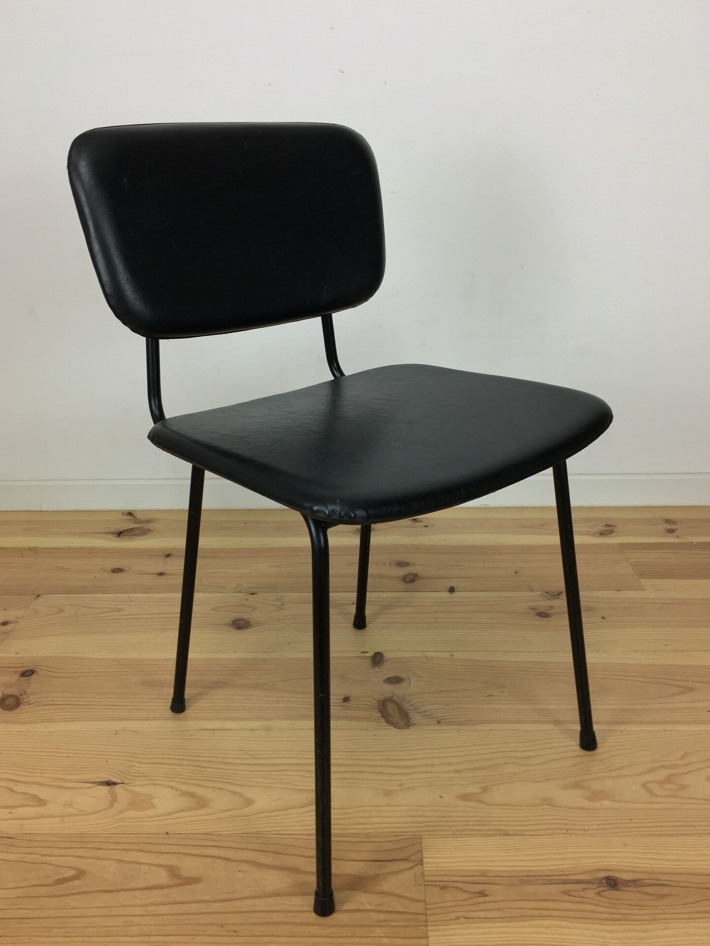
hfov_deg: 46.8
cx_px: 349
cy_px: 485
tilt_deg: -24.5
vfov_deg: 60.0
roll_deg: +1.0
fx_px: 820
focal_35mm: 30
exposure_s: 1/33
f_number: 2.2
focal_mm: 4.15
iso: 40
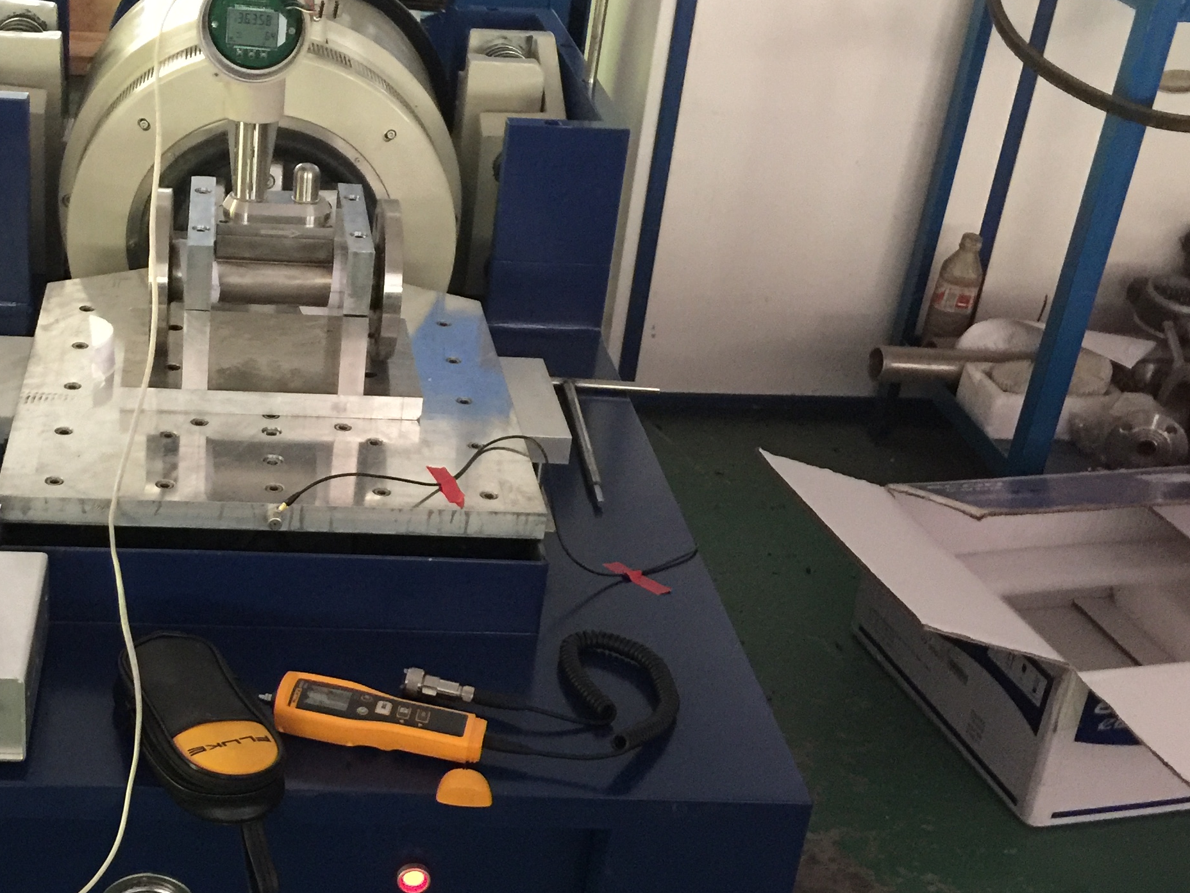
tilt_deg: -27.1
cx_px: 325
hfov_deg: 36.8
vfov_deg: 28.6
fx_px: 1753
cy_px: 460
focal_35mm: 51
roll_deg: -5.1
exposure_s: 1/8
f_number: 2.2
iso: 160
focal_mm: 4.15
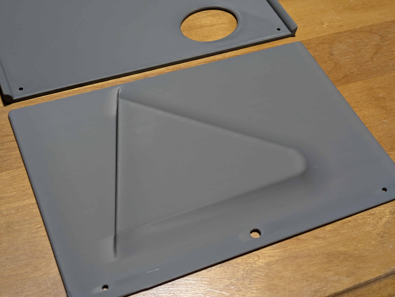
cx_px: 198
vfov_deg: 28.6
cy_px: 148
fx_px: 582
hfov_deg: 37.5
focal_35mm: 51
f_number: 1.89
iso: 214
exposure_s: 1/40
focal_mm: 5.43
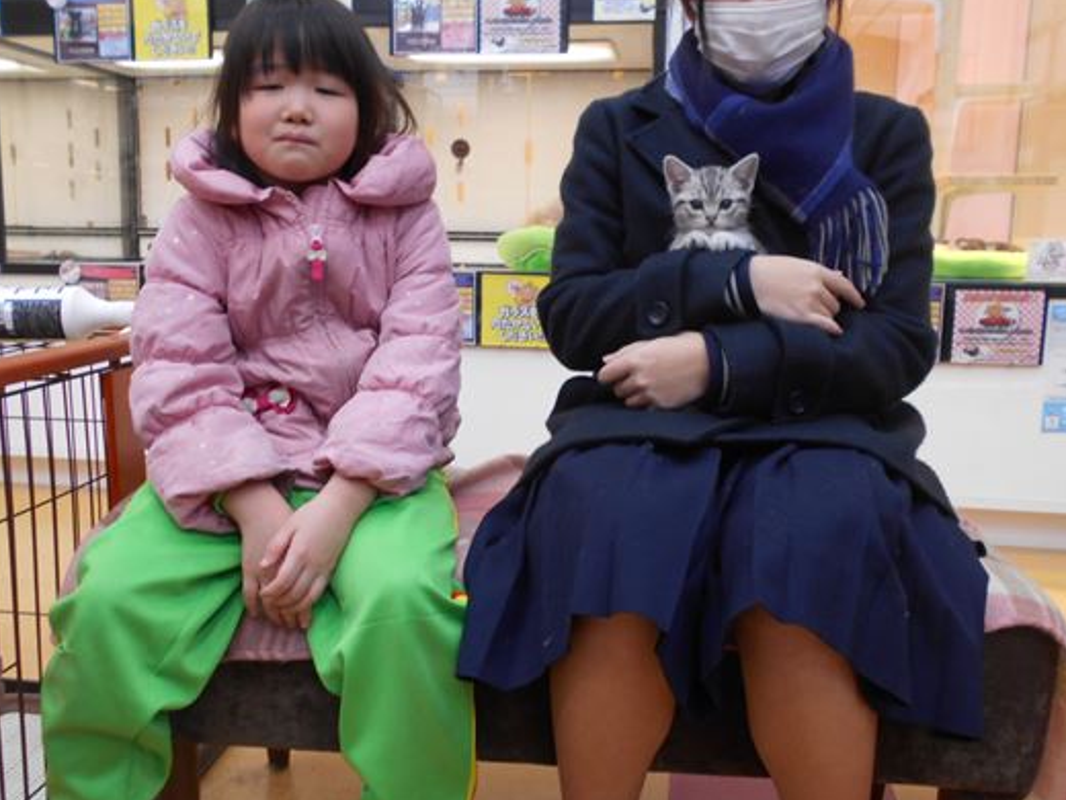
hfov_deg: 60.0
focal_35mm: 30
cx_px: 549
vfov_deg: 46.8
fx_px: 924
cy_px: 384
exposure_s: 1/30
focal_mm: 4.6
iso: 180
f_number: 3.2
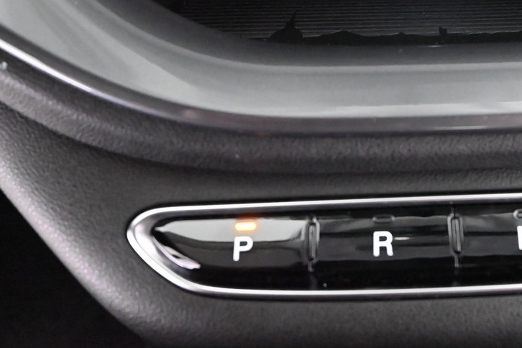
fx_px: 841
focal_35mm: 58
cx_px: 440
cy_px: 24
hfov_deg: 33.2
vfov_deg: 22.7
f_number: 4.2
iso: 12800
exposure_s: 1/60
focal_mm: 26
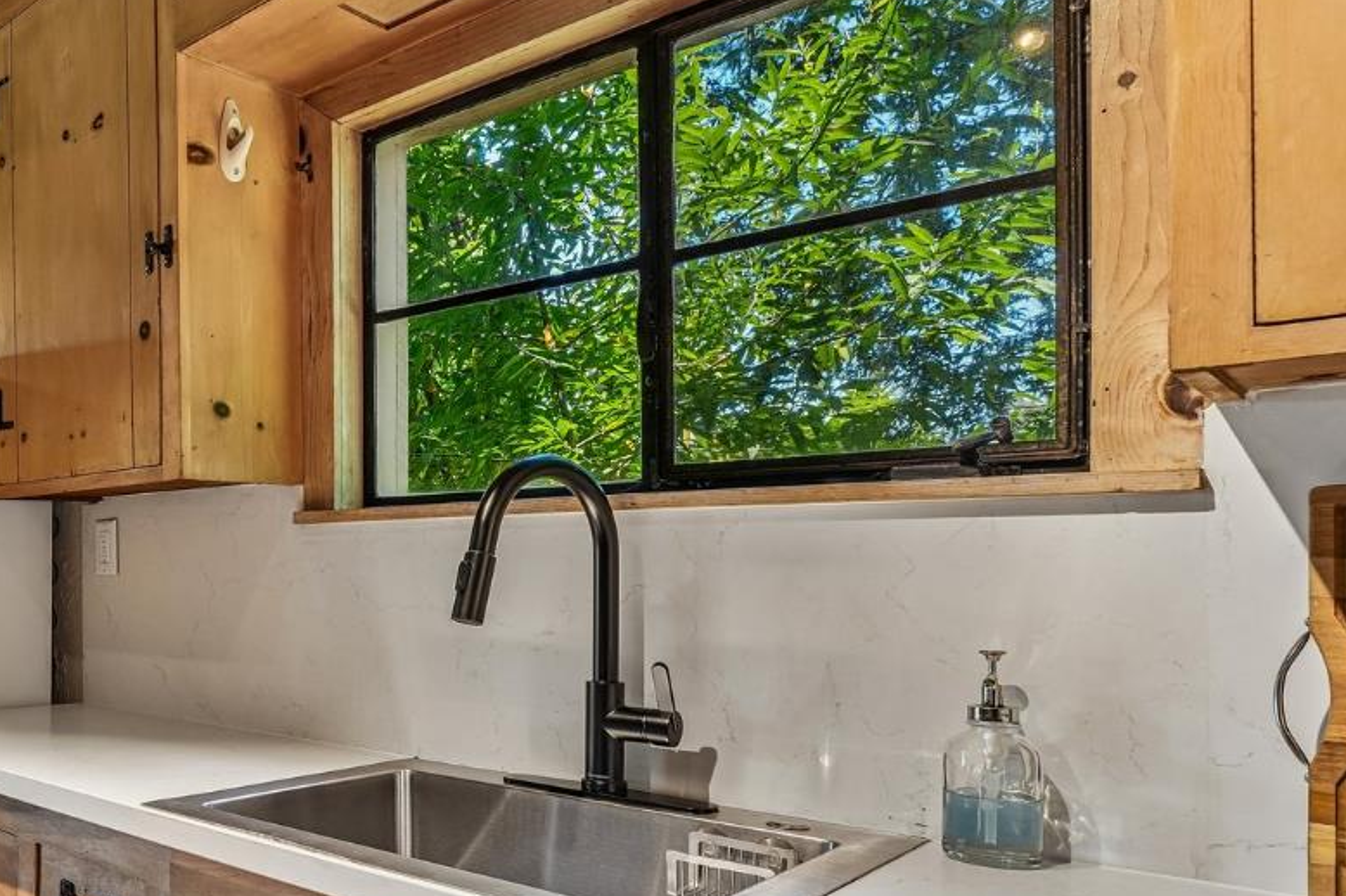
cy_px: 565
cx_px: 71
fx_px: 1009
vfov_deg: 47.4
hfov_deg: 55.7
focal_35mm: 27
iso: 640
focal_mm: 14
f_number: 8
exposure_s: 1/20
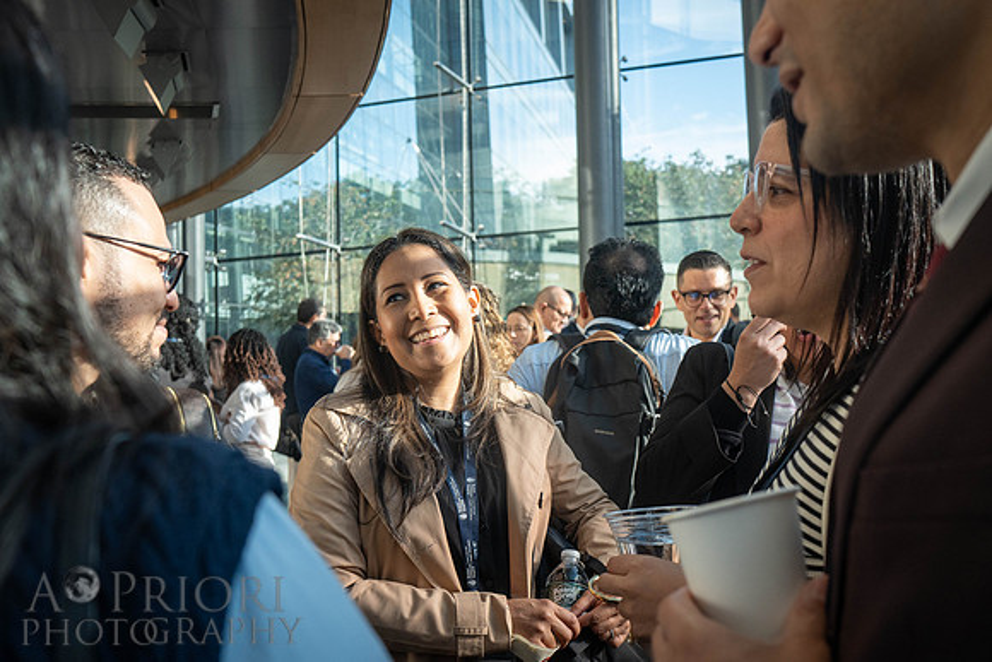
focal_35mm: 43
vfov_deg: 31.1
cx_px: 499
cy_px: 407
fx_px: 1186
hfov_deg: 45.4
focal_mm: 35
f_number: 5.6
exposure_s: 1/800
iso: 1250
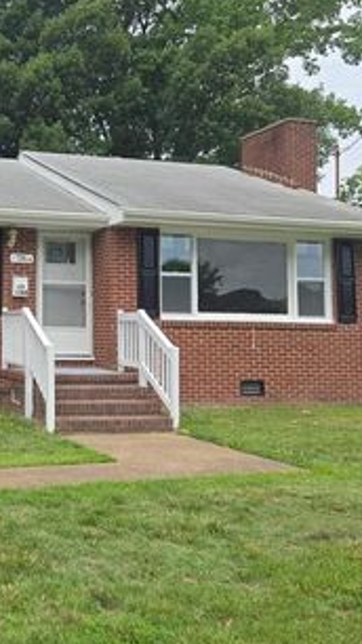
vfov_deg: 49.2
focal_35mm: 41
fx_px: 700
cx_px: -19
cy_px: 270
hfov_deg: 27.0
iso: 25
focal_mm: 5.4
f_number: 1.8
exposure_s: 1/1468
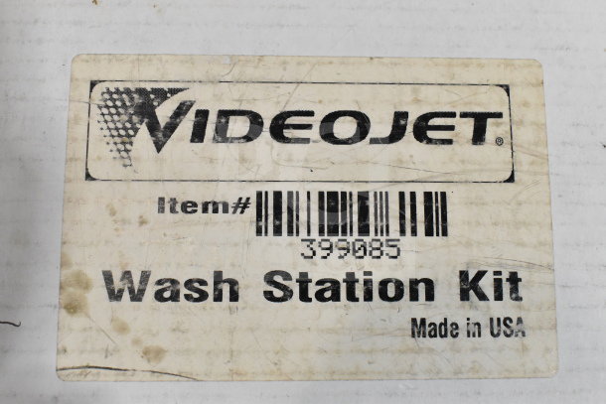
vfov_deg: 31.9
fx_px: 707
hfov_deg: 46.4
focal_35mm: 42
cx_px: 303
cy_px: 202
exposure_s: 1/500
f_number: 11
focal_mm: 28
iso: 6400
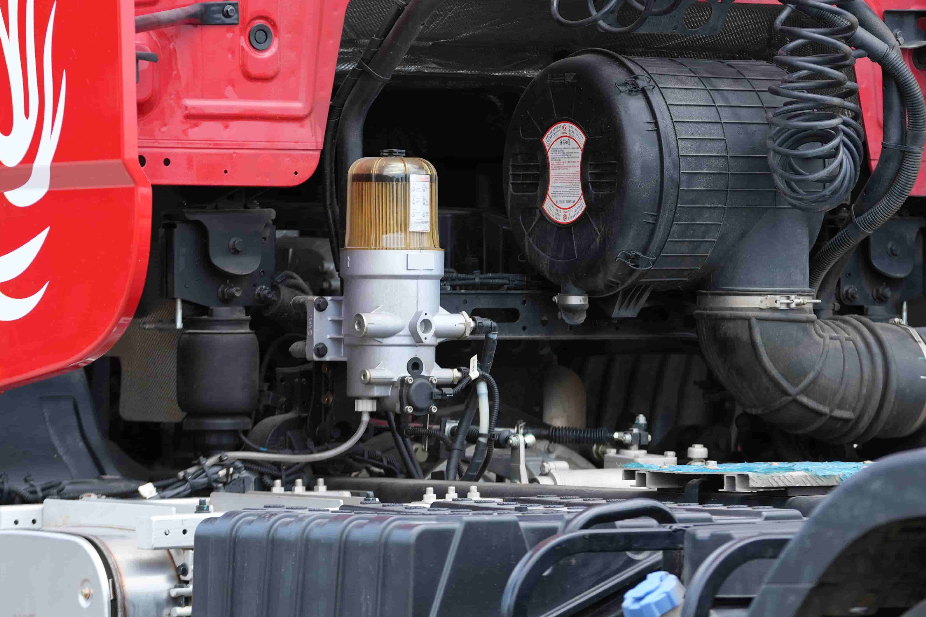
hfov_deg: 9.4
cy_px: 182
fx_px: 5633
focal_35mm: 219
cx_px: 628
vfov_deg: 6.3
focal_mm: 100
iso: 200
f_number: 2.8
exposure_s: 1/800
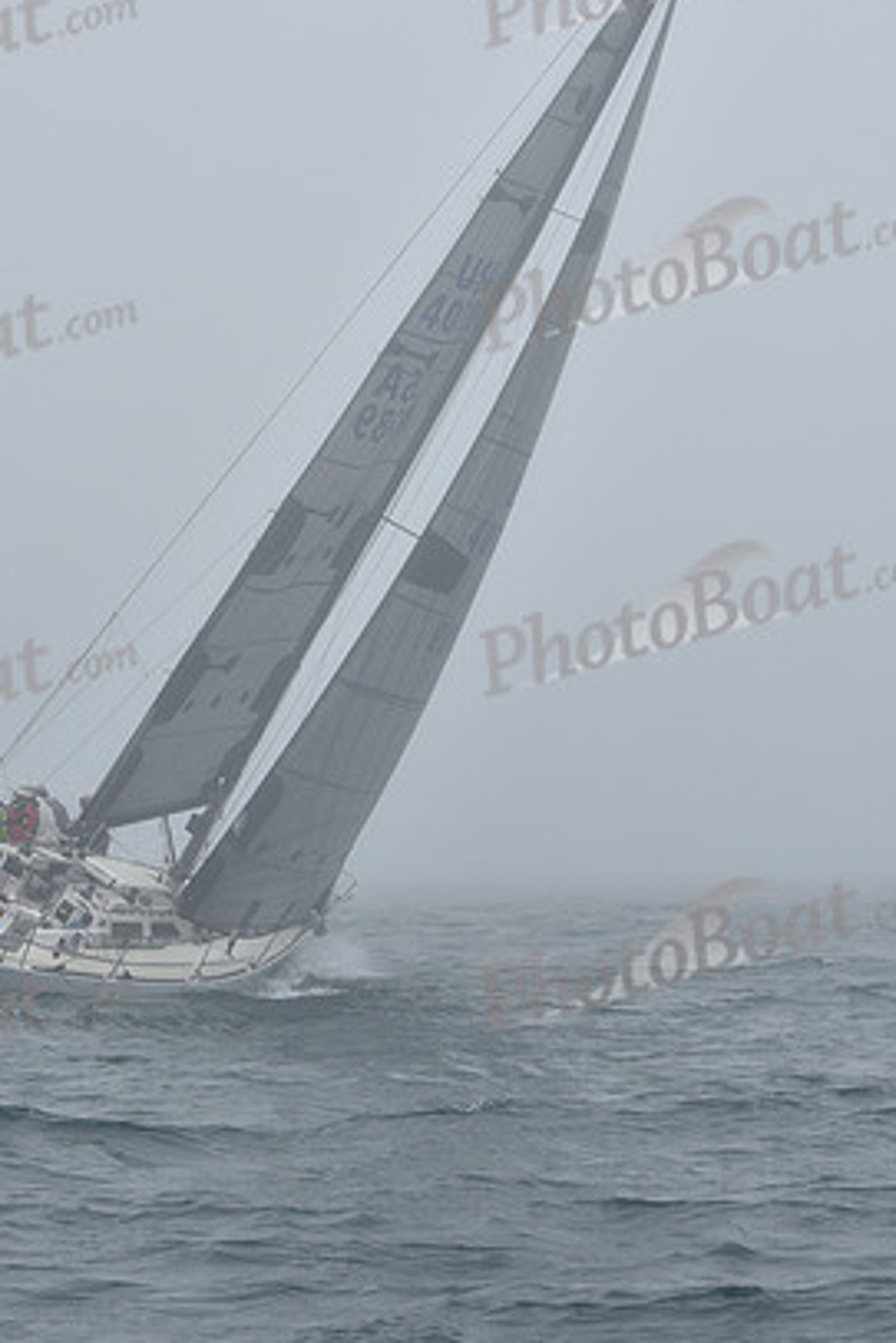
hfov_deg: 13.7
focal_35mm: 100
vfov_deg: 20.4
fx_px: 3730
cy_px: 486
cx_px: 309
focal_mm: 70
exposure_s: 1/800
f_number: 10
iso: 250
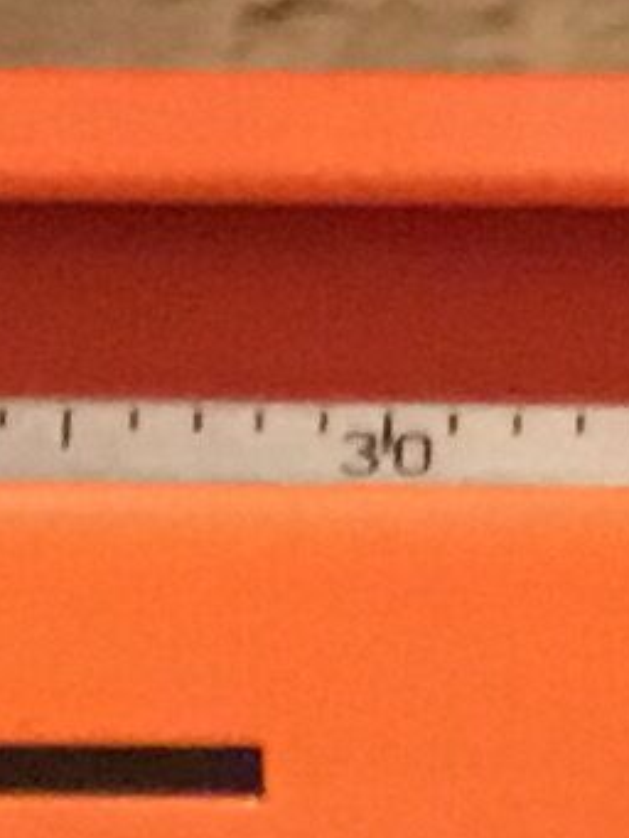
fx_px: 7191
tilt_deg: -63.4
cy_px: 2610
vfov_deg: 6.1
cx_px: 1194
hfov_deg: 4.9
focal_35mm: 297
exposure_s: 1/17
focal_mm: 3.3
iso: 400
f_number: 2.4
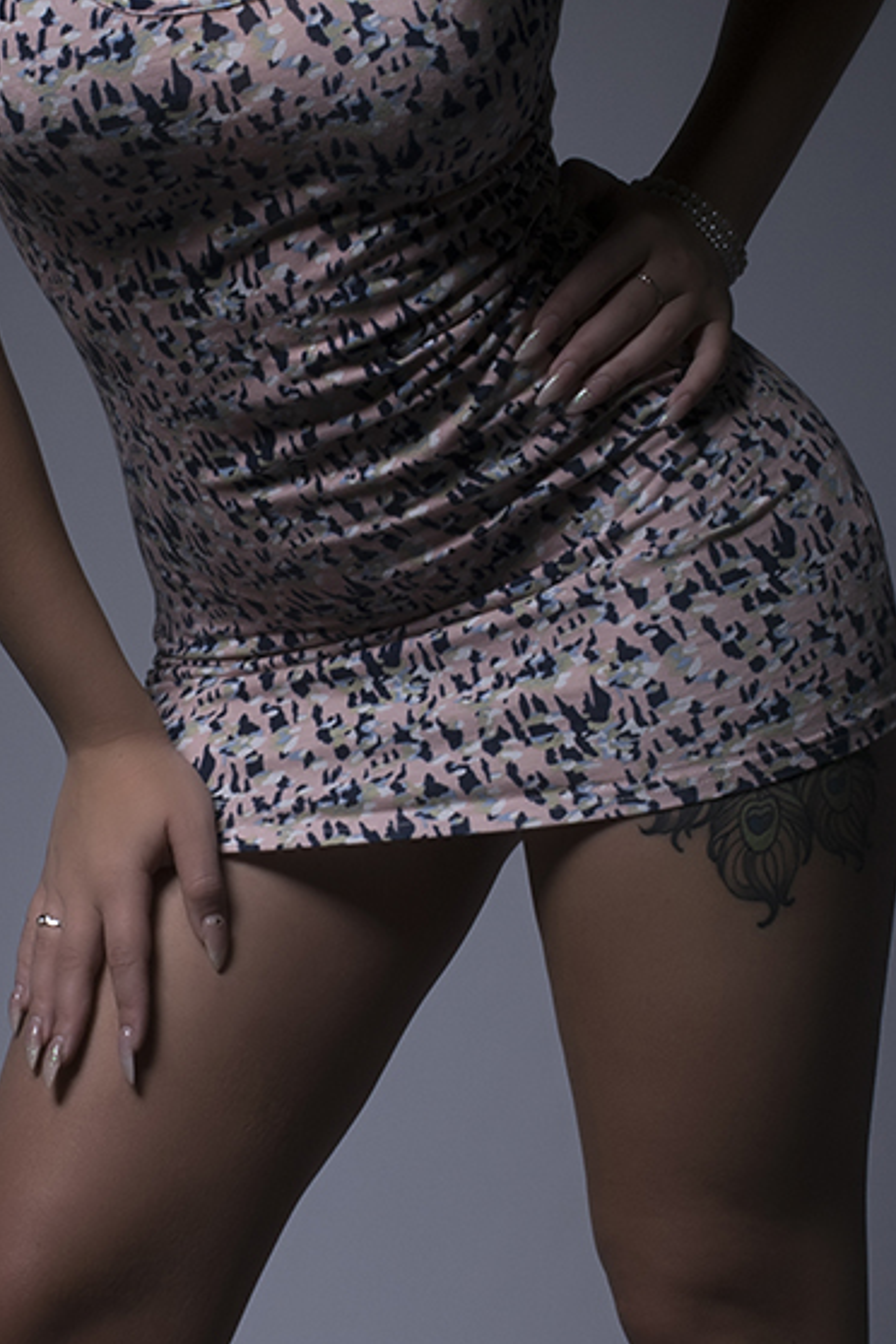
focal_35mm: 133
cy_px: 735
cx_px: 110
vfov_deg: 15.4
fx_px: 4981
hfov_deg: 10.2
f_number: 14
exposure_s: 1/200
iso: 100
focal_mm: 31
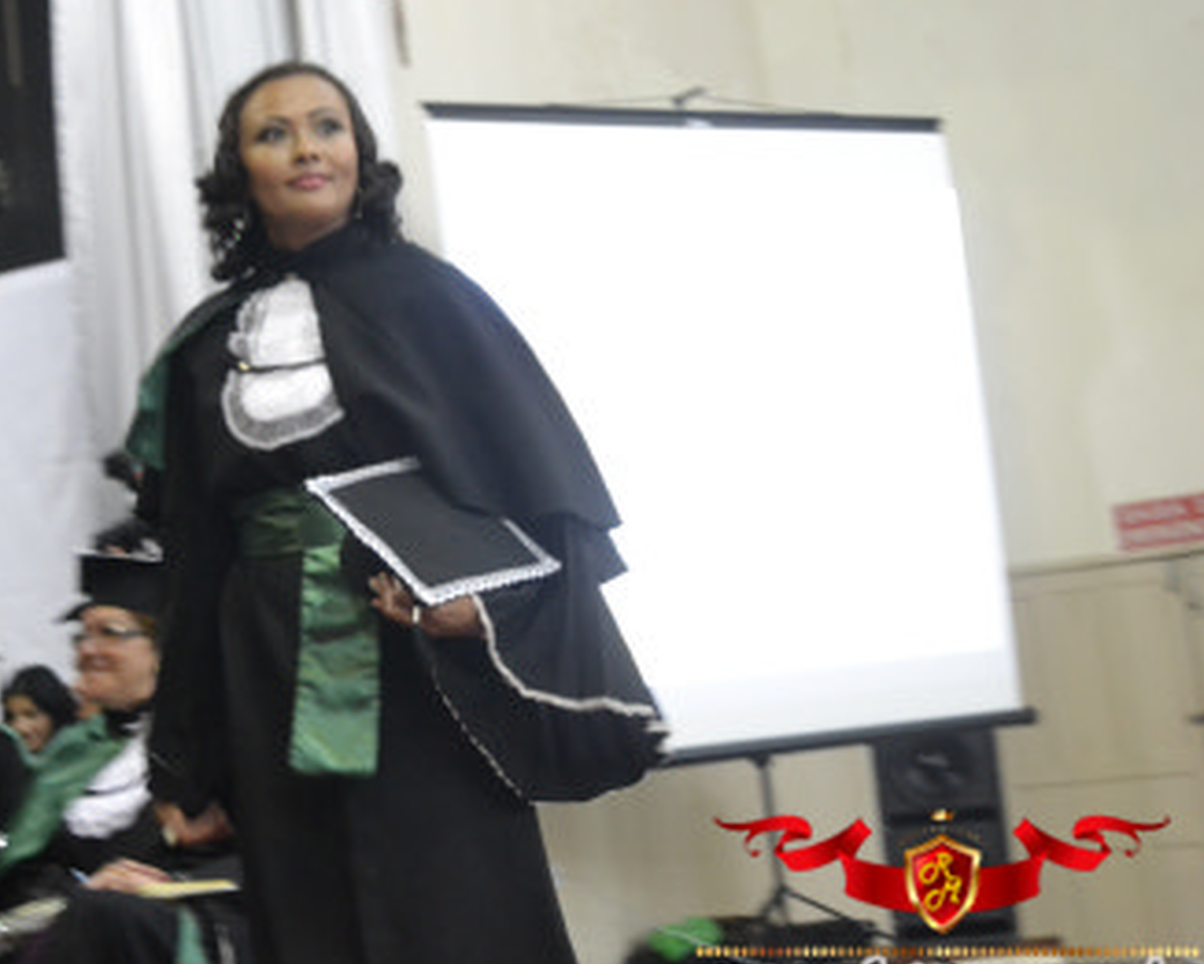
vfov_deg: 22.2
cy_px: 449
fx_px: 2459
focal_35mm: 69
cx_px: 310
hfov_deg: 27.2
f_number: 4.5
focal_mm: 32
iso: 3200
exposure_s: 1/20
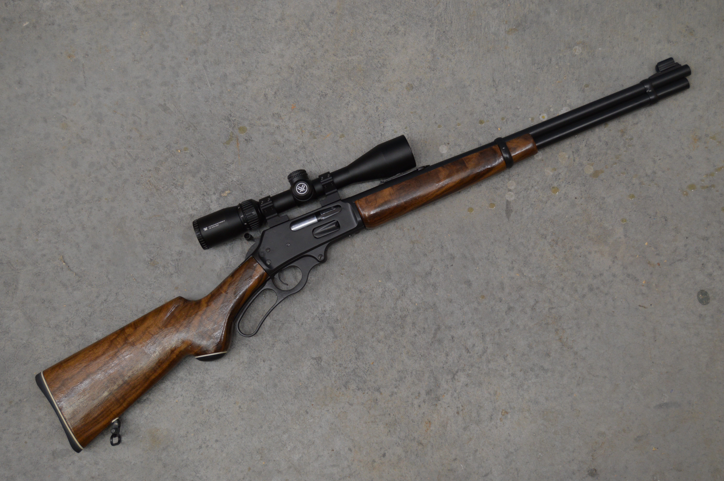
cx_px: 362
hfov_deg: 42.4
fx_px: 934
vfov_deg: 28.9
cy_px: 240
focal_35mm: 46
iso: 450
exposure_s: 1/60
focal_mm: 31
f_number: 4.2
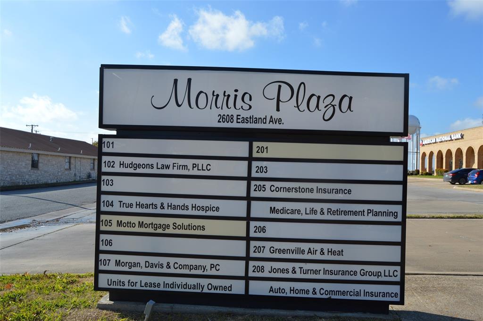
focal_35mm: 30
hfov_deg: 62.0
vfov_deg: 43.5
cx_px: 242
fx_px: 402
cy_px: 160
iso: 100
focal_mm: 20
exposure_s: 1/320
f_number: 9
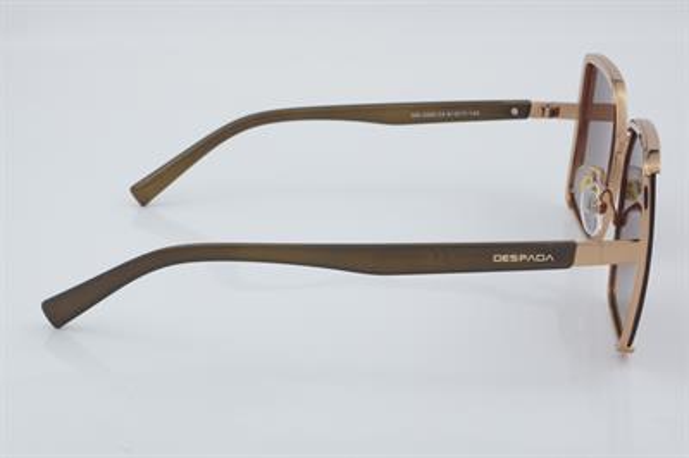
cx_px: 344
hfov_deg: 29.9
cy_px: 229
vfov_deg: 20.1
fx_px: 1291
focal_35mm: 68
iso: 100
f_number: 32
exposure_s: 1/4
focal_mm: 45
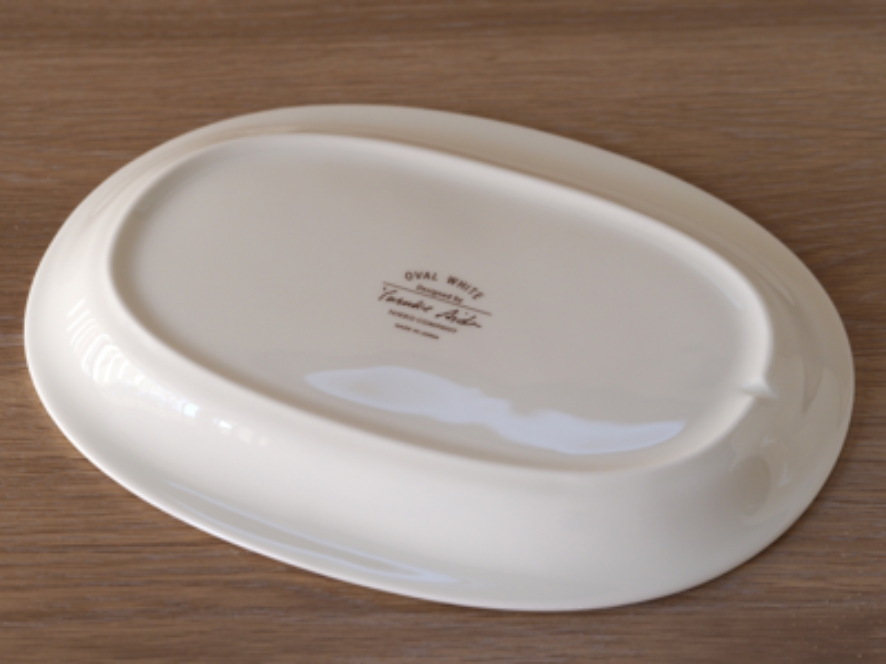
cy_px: 332
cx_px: 443
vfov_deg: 12.3
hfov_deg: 16.4
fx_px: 3071
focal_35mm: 120
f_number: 5
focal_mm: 60
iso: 400
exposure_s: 1/125
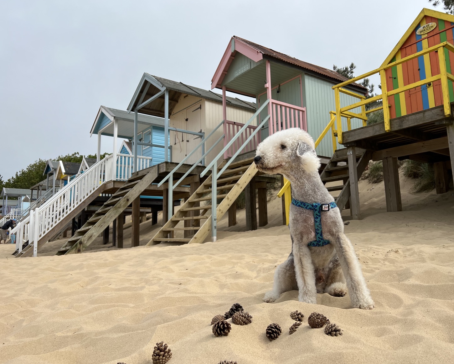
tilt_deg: +9.3
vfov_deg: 51.5
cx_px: 231
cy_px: 179
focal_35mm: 28
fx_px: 376
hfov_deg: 62.2
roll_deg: +0.7
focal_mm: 5.7
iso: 50
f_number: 1.5
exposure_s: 1/5587
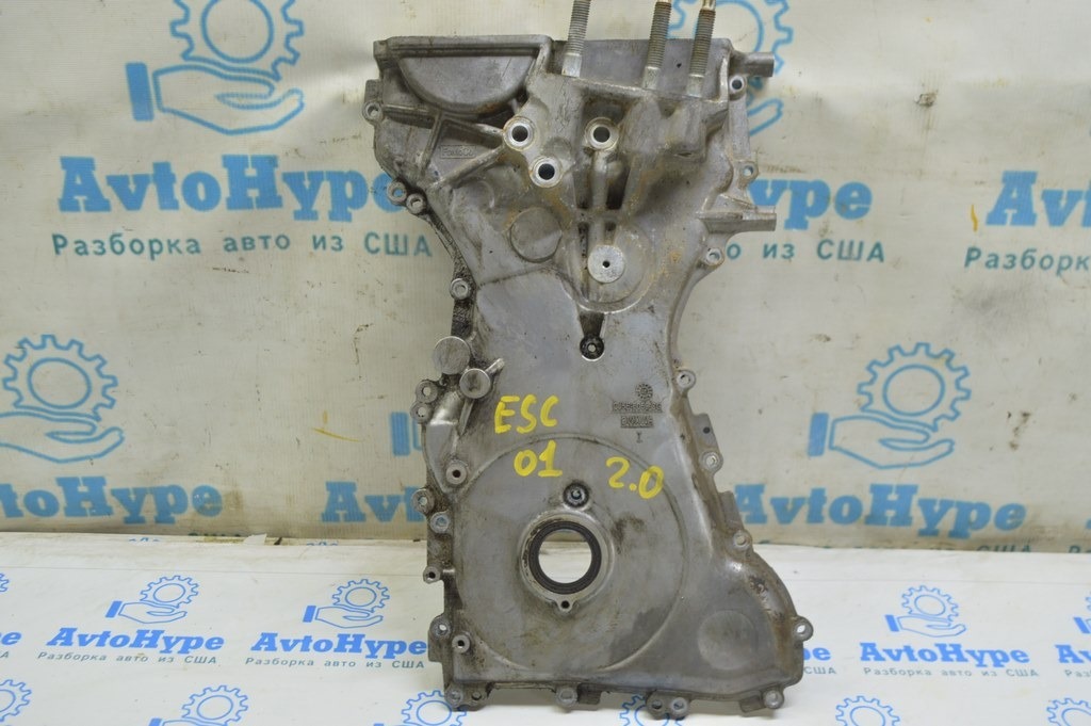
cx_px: 546
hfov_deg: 51.3
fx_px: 1136
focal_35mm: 38
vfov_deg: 35.4
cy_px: 363
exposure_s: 1/20
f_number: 5.6
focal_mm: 25
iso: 400
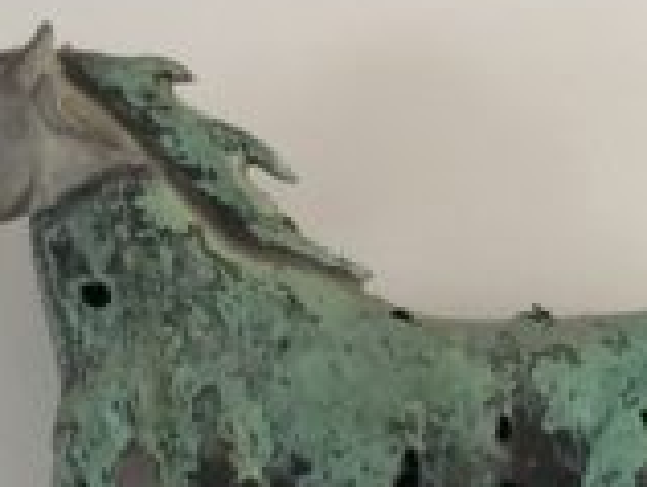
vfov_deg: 16.7
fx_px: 1629
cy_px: 475
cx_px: 510
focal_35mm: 87
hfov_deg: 22.2
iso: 100
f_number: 2.2
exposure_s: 1/4
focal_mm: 4.15
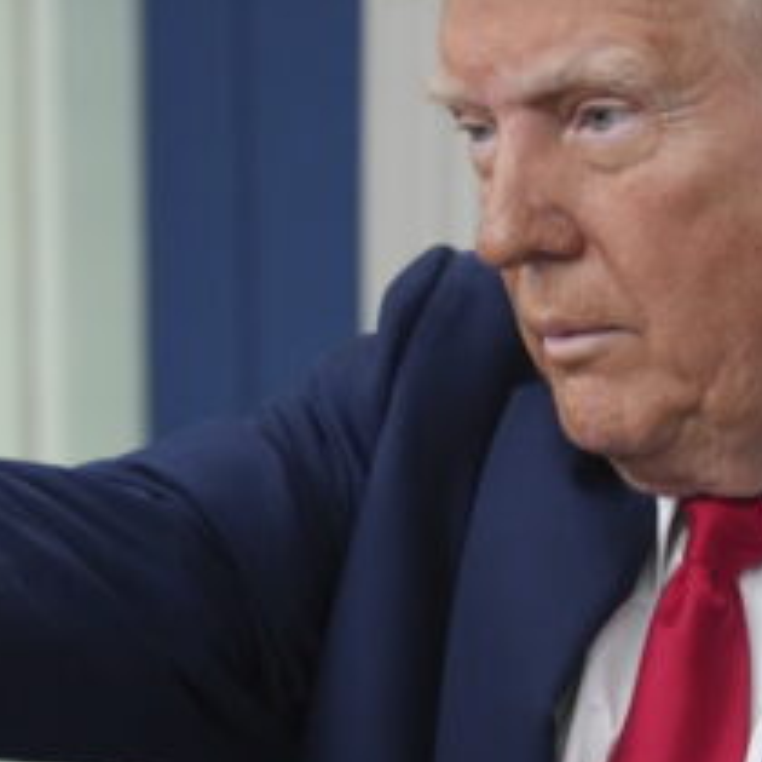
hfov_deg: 5.1
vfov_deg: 5.1
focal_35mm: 345
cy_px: 386
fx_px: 8592
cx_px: 203
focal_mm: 133
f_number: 6.3
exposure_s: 1/250
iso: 3200
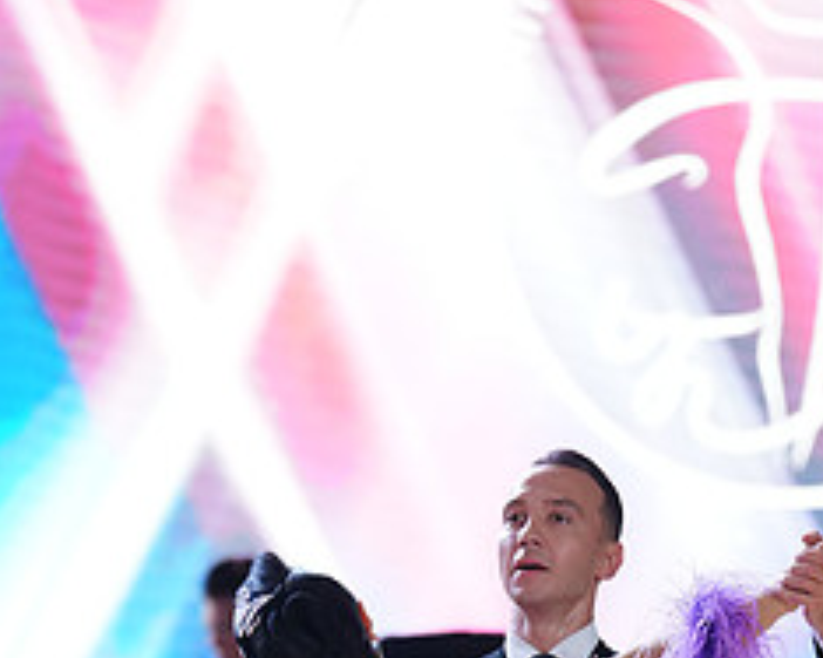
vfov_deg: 3.3
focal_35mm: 465
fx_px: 11322
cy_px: 954
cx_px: 480
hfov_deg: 4.2
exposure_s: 1/500
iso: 800
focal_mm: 200
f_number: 2.8
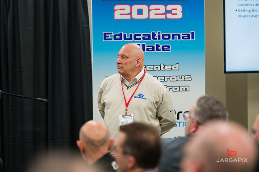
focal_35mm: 160
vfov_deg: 8.6
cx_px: 130
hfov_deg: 12.8
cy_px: 86
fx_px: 1150
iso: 1600
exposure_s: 1/500
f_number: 3.2
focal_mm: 160
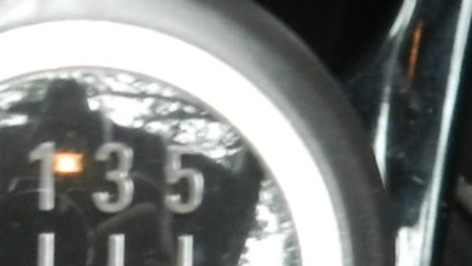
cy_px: 256
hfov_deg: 14.1
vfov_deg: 8.0
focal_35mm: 151
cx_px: 74
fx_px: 1890
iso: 400
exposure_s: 1/20
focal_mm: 5.6
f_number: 3.7
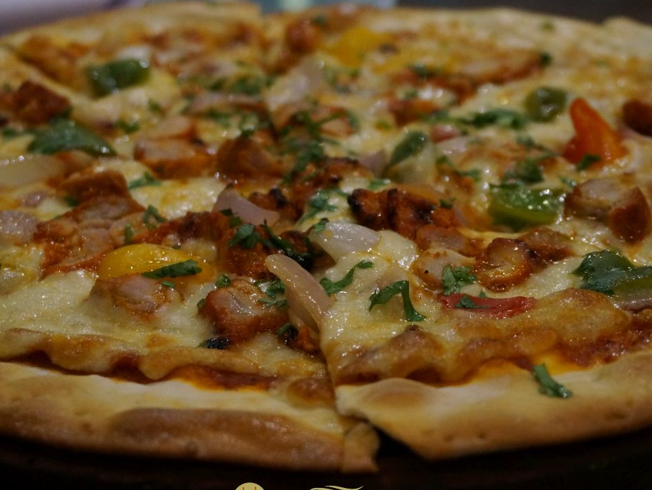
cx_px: 298
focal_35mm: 66
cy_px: 231
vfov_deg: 22.3
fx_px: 1243
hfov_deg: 29.4
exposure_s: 1/80
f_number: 5
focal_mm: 34
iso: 3200
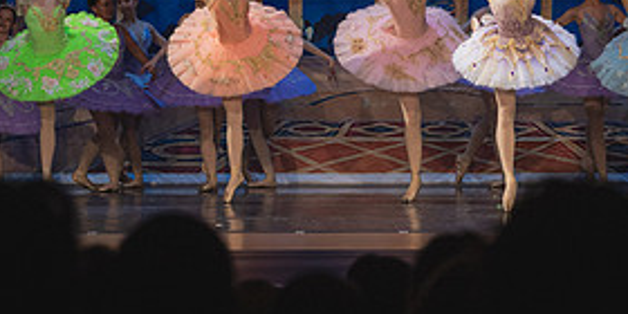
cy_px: 36
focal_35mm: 268
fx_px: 4349
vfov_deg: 4.1
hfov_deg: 8.2
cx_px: 620
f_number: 4
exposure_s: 1/320
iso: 800
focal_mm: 86
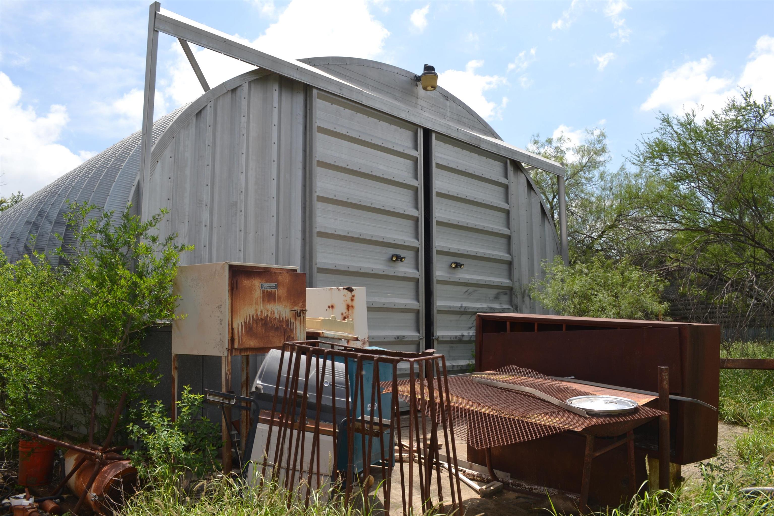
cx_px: 387
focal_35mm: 27
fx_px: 580
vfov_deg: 47.9
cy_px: 258
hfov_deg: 67.4
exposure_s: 1/200
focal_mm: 18
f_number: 8
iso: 100
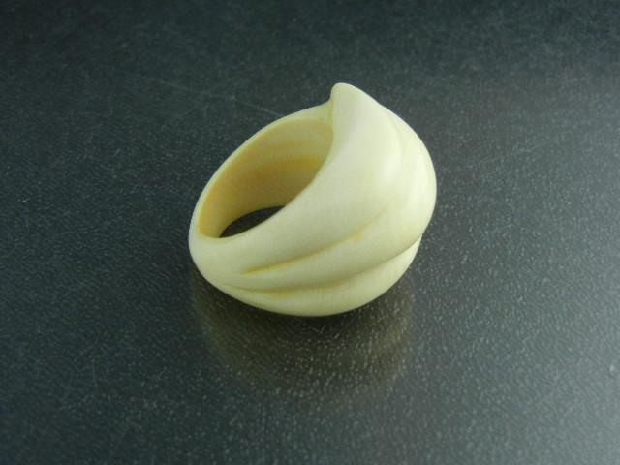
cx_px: 310
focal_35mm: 68
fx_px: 1218
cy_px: 232
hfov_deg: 28.6
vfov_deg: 21.6
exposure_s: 1/30.4
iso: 400
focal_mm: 12.2
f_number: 4.1
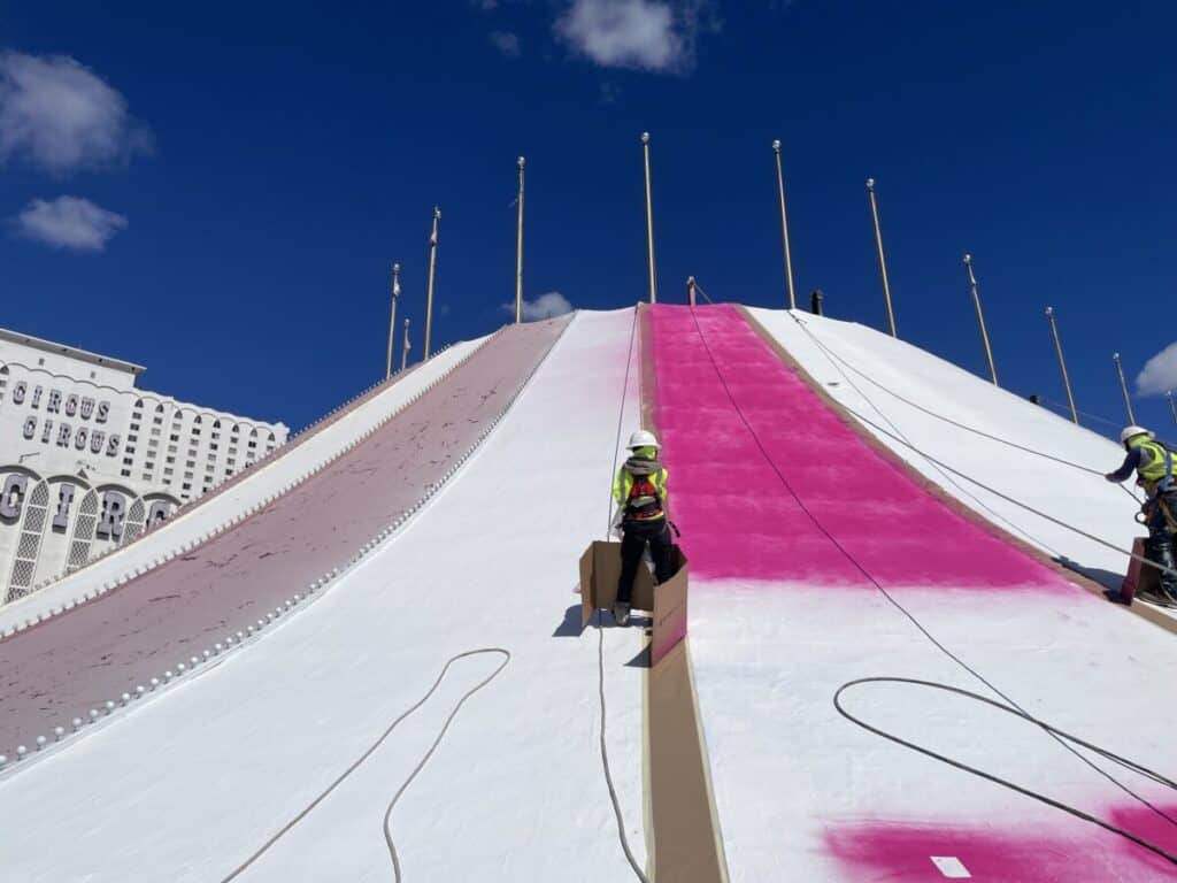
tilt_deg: +23.1
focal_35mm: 26
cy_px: 442
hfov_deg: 67.3
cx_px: 588
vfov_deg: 53.1
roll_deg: +0.7
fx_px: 884
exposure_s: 1/14925
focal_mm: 4.2
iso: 32
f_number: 1.6
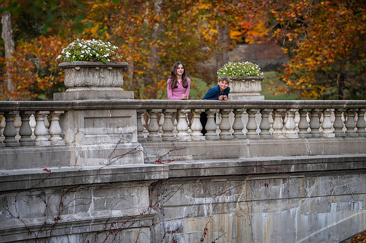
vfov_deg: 10.8
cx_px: 183
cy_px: 122
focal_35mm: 127
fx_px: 1289
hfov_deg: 16.2
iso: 400
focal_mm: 120
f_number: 3.2
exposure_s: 1/500
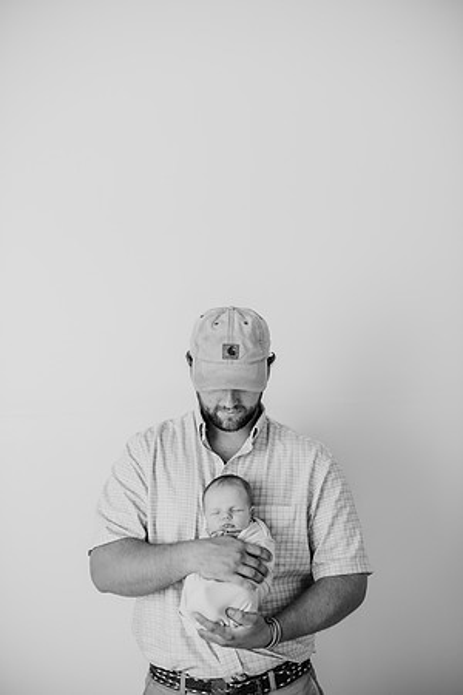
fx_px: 965
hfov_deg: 27.0
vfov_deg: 39.6
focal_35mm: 50
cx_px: 232
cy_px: 348
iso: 100
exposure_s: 1/160
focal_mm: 50
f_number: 2.5
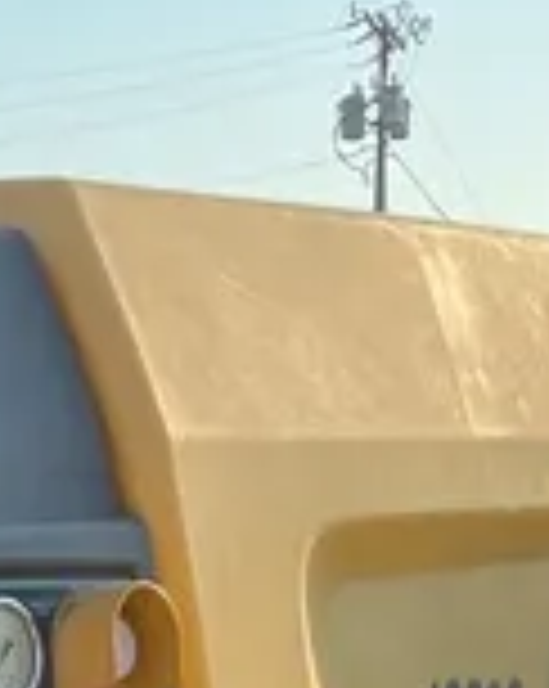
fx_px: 2483
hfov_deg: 12.5
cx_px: 36
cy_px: 1423
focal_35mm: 122
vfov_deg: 13.3
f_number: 1.6
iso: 50
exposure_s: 1/1225
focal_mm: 5.1
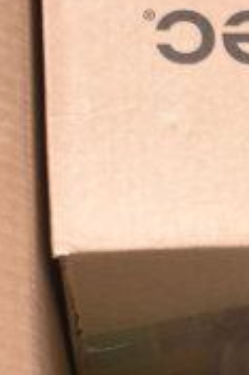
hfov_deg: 7.5
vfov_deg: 11.4
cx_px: 562
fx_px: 1788
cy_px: 574
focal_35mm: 172
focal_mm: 22
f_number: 4
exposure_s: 1/60
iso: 200
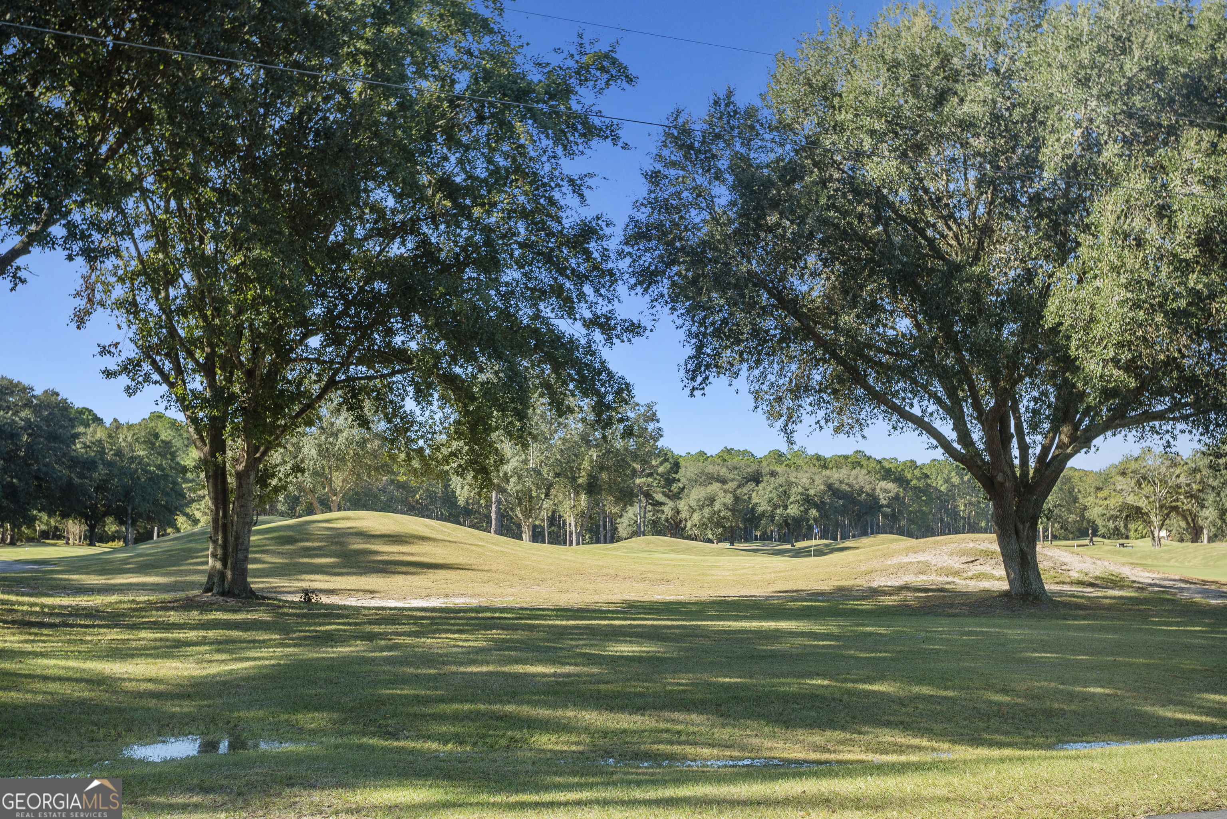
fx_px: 1364
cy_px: 410
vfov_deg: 33.4
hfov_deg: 48.4
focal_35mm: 40
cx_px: 614
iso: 100
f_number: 7.1
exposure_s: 1/100
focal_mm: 40
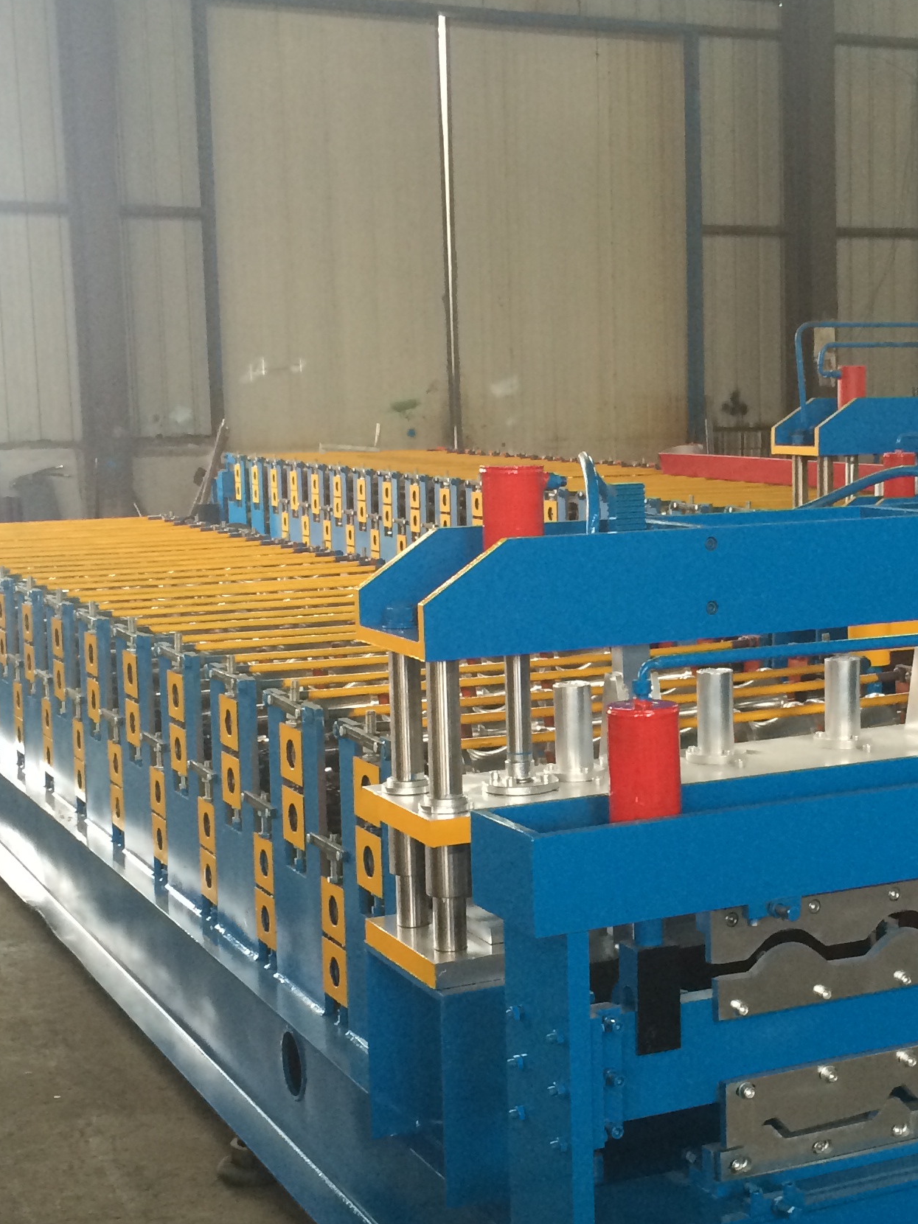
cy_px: 650
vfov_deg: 32.7
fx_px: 2086
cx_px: 677
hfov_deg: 24.6
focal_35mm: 59
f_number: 2.2
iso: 125
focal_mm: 4.12
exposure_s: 1/30
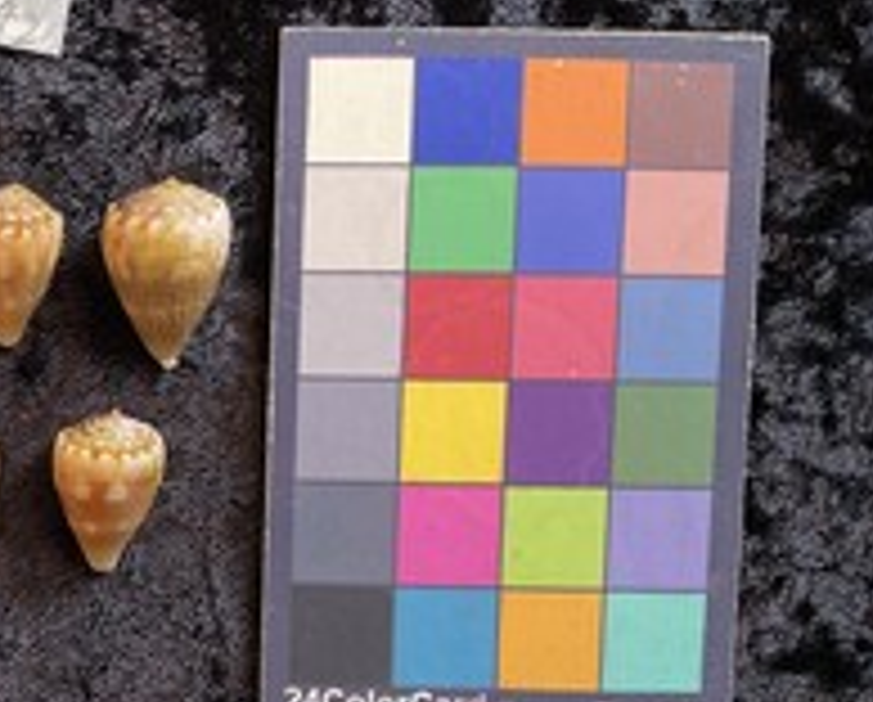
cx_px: 90
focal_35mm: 51
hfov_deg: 34.6
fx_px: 1320
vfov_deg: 29.5
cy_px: 475
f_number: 1.8
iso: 40
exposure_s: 1/50
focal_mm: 3
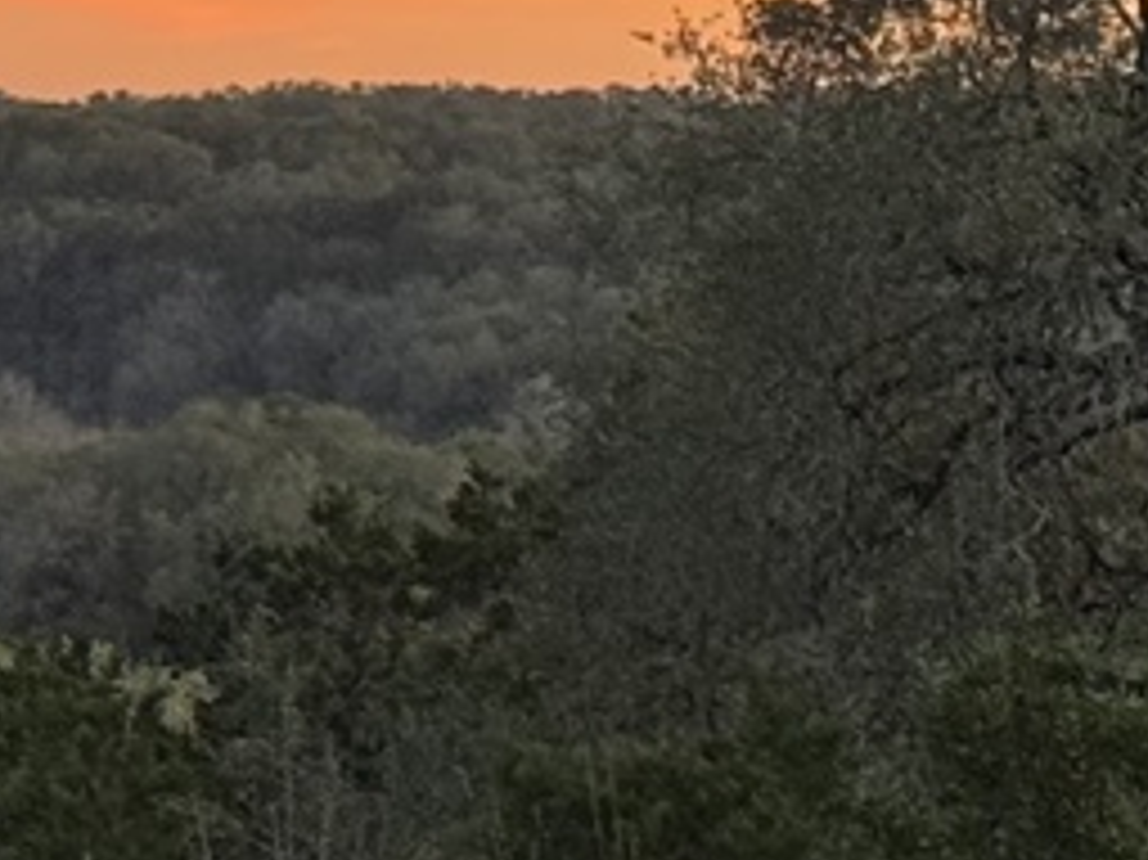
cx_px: -1360
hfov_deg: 7.0
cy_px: -23
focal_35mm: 271
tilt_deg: +0.7
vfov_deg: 5.5
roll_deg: -1.0
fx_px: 8983
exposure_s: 1/60
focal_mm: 6.76
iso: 200
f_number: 1.78
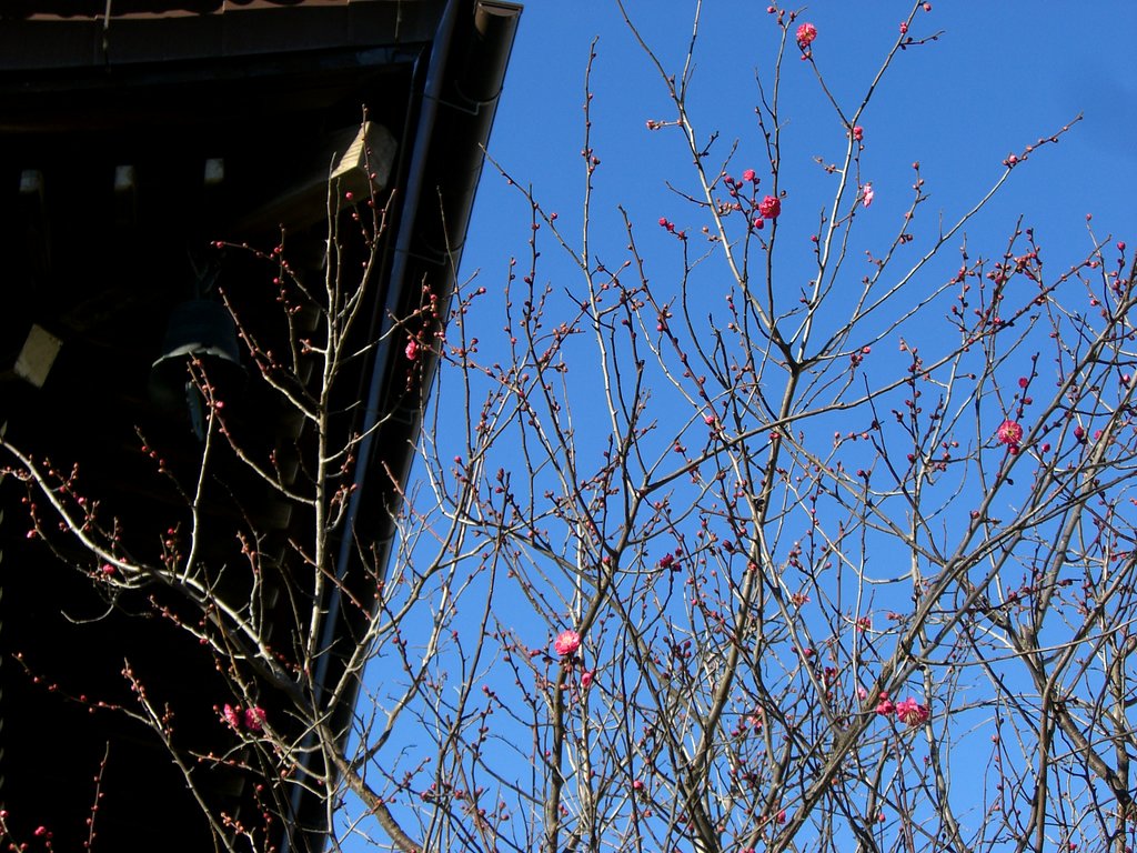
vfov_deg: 18.7
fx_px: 2595
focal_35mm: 79
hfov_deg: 24.7
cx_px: 568
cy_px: 426
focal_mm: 12.8
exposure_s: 1/400
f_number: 4.1
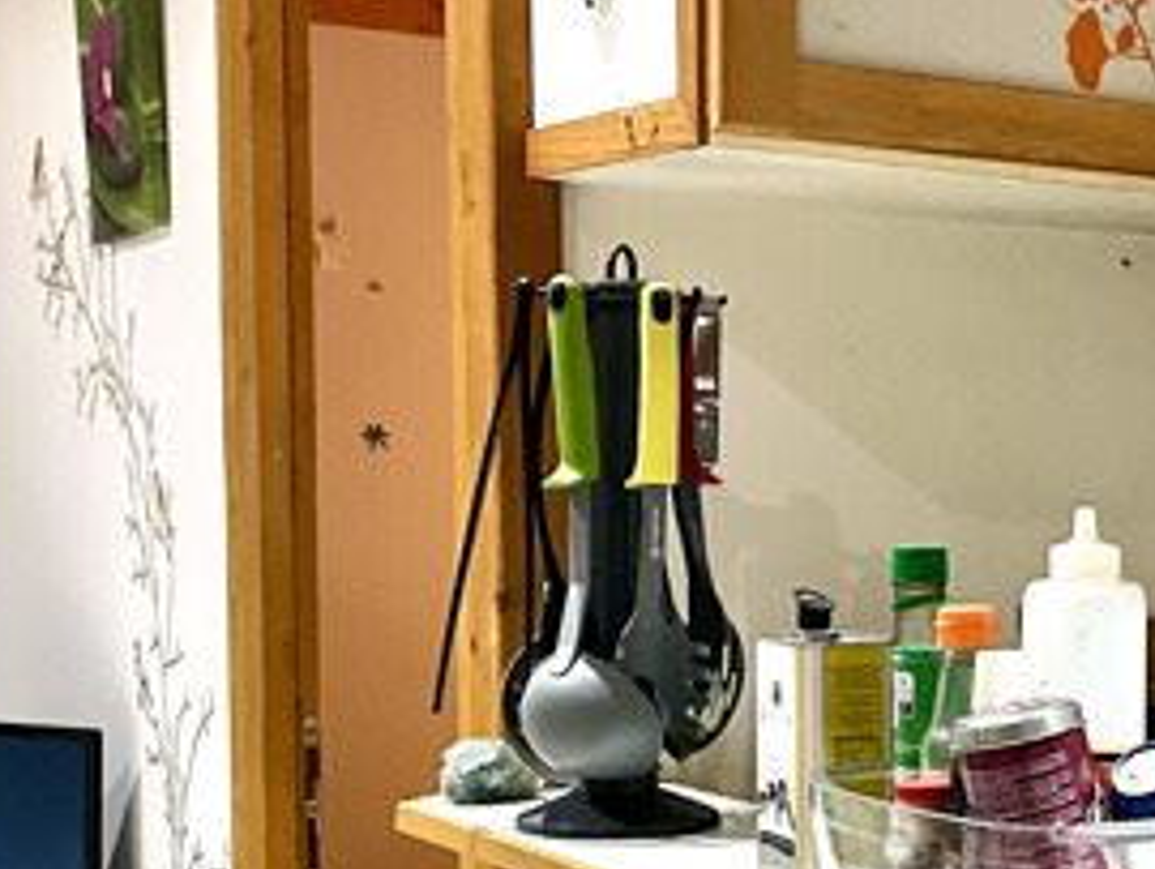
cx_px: 1583
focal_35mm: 77
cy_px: 664
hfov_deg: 22.2
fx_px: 2571
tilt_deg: -4.6
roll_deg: -1.6
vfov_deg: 19.0
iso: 400
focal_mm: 5.1
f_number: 1.6
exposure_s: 1/33
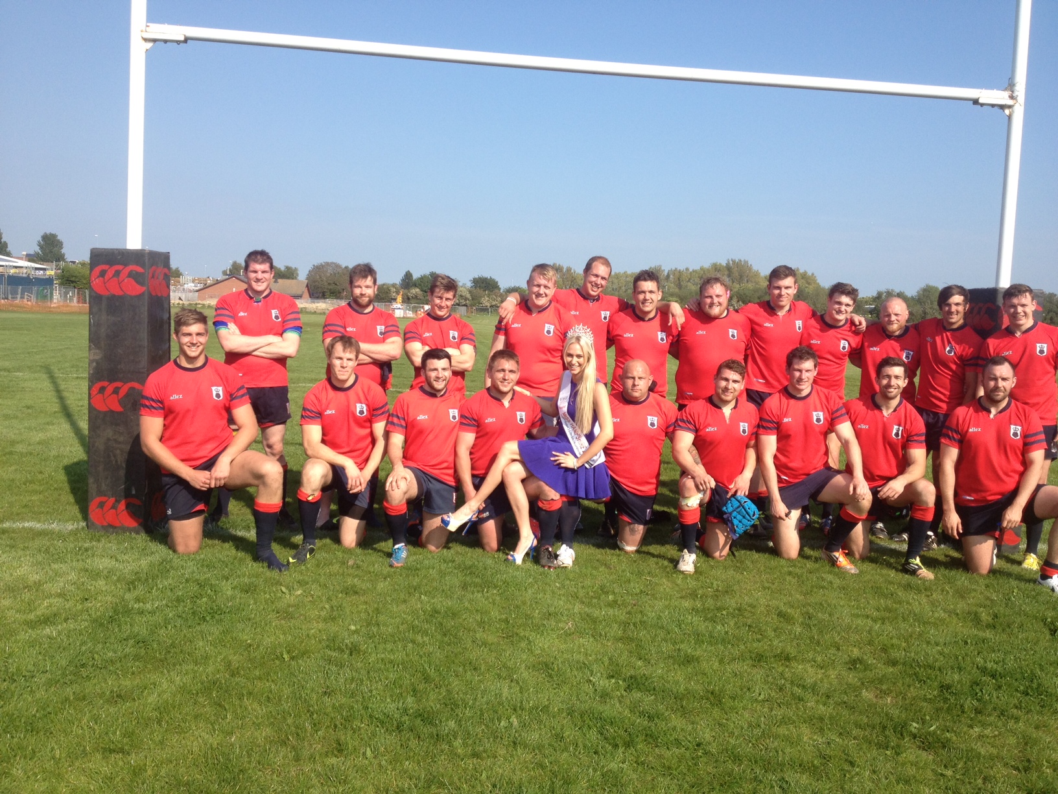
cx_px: 529
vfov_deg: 40.7
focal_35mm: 35
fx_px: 1070
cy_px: 397
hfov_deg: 52.6
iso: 50
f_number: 2.4
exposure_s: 1/1151
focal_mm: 4.28
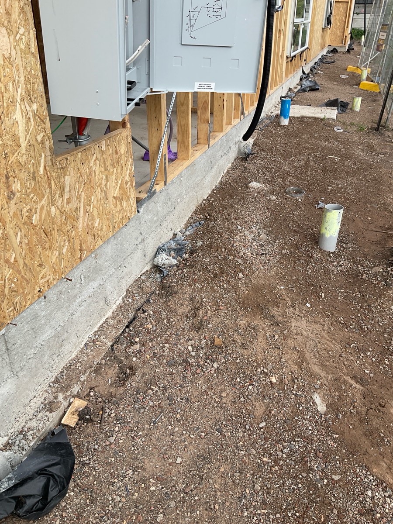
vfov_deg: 61.7
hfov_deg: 48.2
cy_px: 262
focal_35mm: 29
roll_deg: -0.1
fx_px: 439
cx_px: 196
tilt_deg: -29.4
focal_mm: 3
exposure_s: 1/627
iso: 16
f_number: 1.8
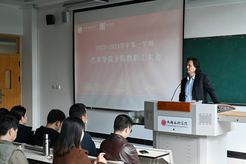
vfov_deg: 26.4
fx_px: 348
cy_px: 82
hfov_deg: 38.9
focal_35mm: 51
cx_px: 123
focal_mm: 51
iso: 450
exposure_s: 1/125
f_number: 4
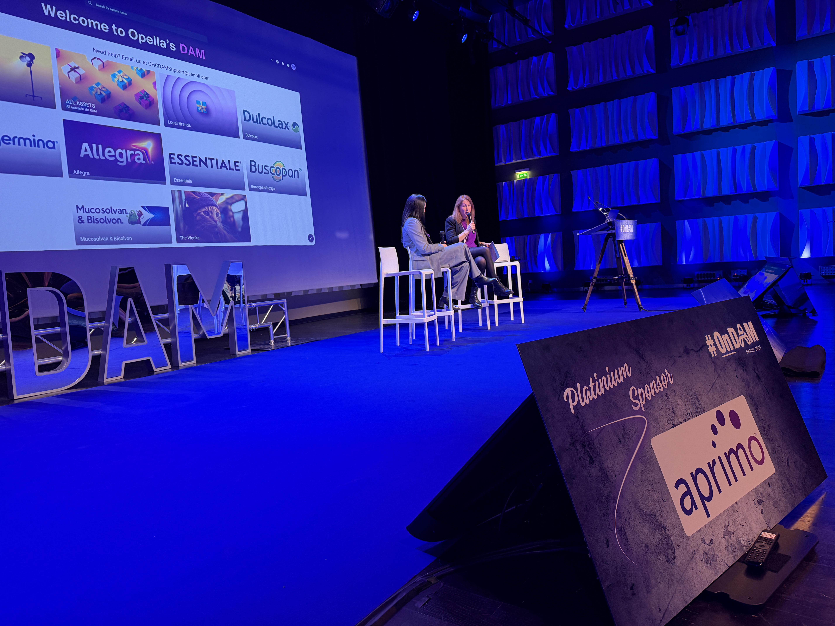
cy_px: 313
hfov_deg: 71.6
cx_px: 418
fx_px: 579
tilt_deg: -4.7
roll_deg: +4.5
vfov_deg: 56.8
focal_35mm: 24
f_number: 1.78
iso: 320
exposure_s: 1/50
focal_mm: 6.76
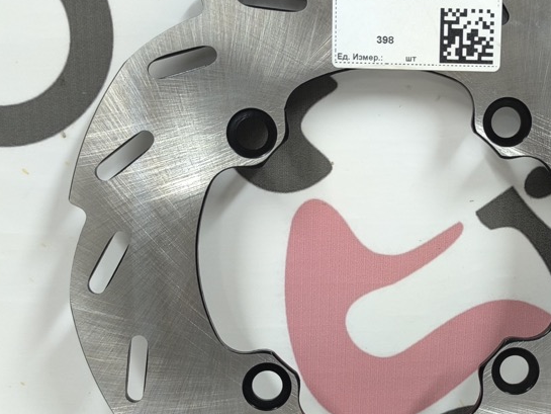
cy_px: 236
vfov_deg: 27.0
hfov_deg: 35.1
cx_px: 383
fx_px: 860
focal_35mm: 54
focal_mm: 6.14
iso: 1250
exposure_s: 1/50
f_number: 1.65
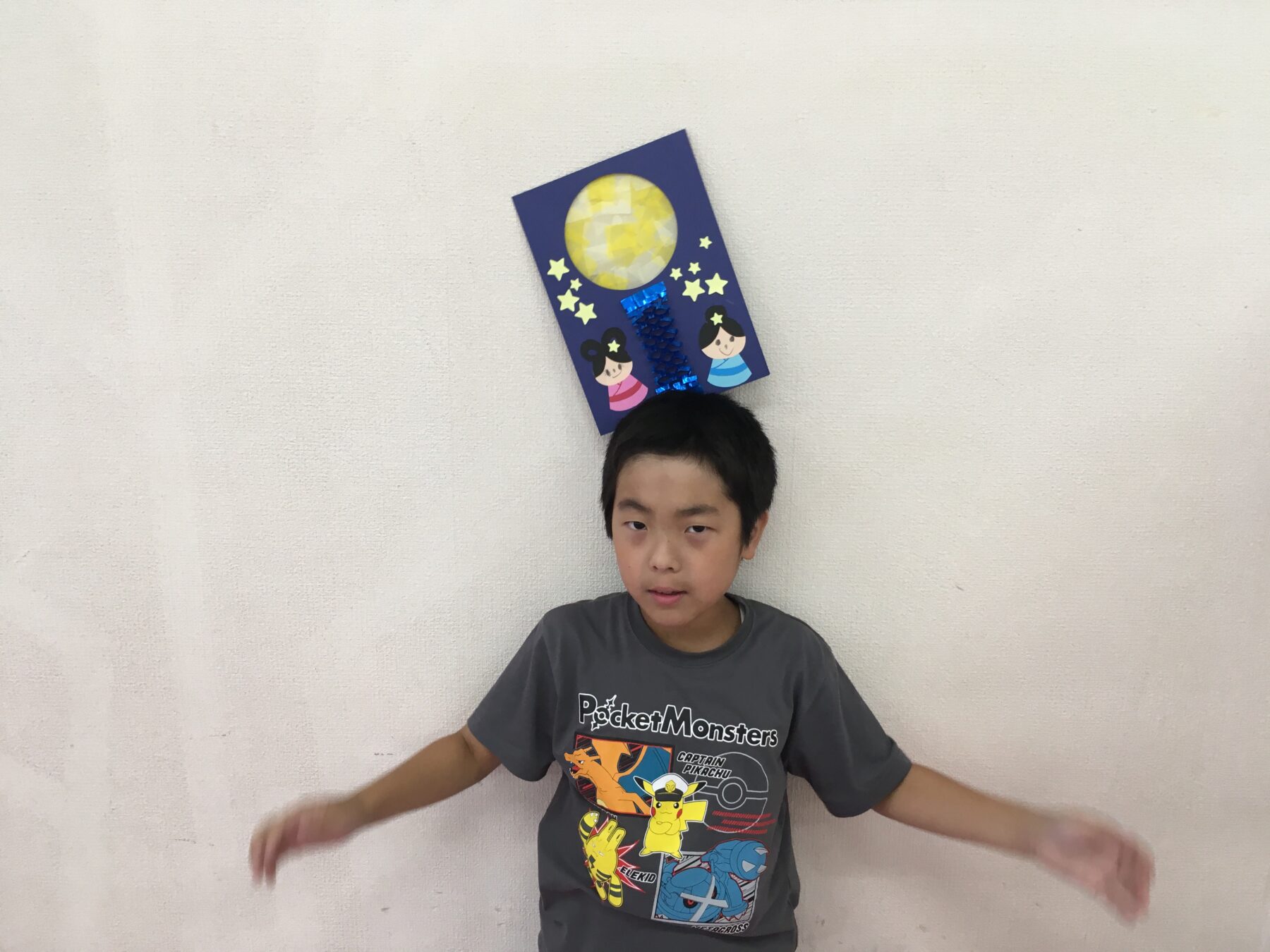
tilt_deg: -14.8
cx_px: 635
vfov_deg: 48.2
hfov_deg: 61.7
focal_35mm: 29
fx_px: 1064
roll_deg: -1.0
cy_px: 476
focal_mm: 4.15
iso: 32
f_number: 2.2
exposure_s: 1/30
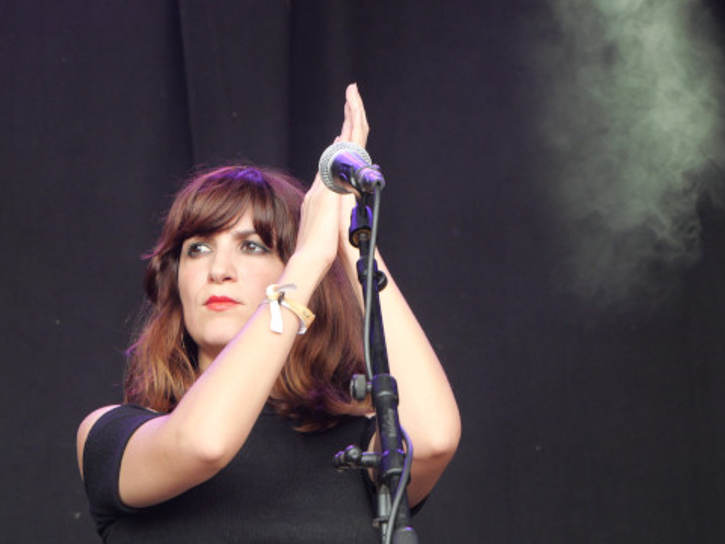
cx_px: 246
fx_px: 3351
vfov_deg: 9.3
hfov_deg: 12.3
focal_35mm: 160
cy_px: 345
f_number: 5.6
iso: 800
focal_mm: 60
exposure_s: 1/125
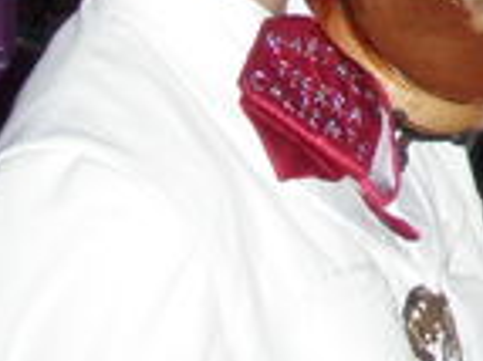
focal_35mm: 170
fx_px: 2370
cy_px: -233
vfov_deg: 8.5
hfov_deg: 10.7
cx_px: 949
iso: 250
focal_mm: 6.7
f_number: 3.5
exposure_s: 1/30
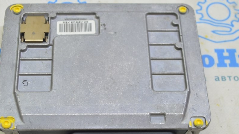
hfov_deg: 26.1
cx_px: 89
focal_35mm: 81
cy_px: 71
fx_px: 513
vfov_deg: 14.9
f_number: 5.6
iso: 400
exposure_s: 1/20
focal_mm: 40
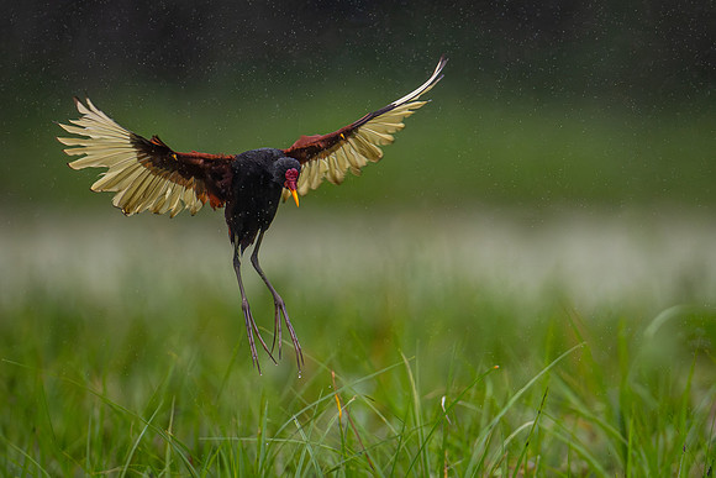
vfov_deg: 1.2
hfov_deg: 1.7
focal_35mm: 1191
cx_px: 502
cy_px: 198
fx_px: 23683
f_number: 6.3
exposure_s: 1/2000
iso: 2200
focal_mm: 560
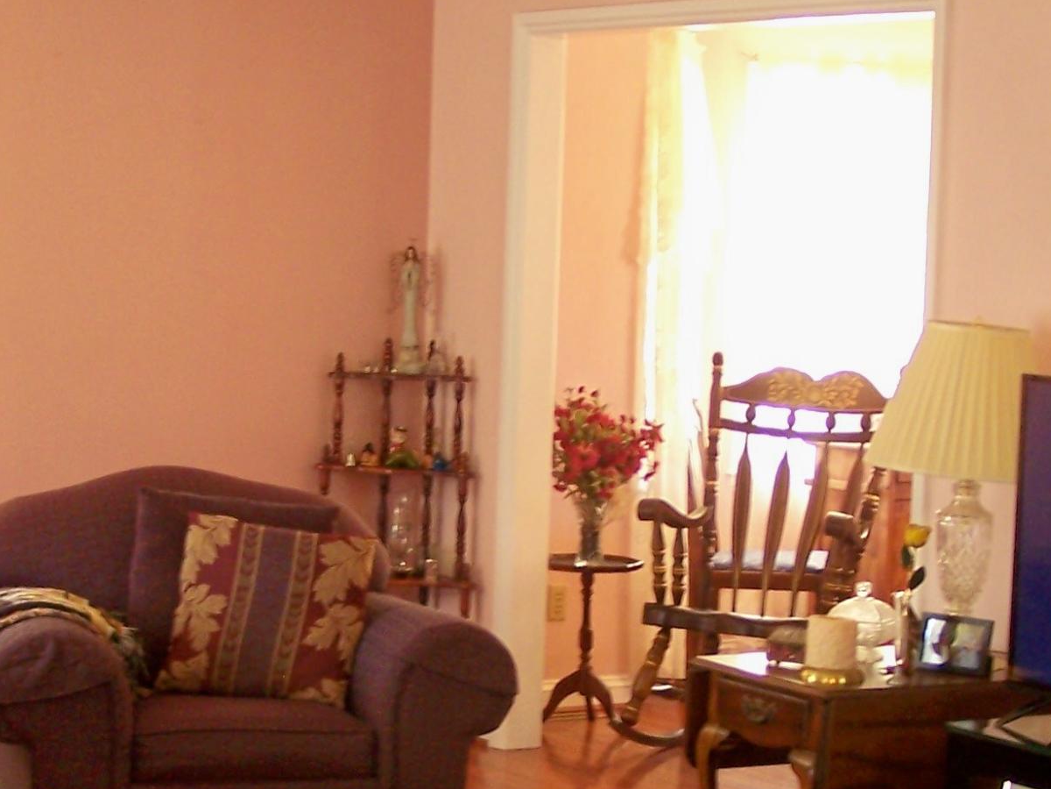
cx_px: 499
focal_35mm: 95
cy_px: 521
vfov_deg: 15.5
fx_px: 2884
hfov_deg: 20.6
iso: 64
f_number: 2.8
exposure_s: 1/2
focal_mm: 6.3
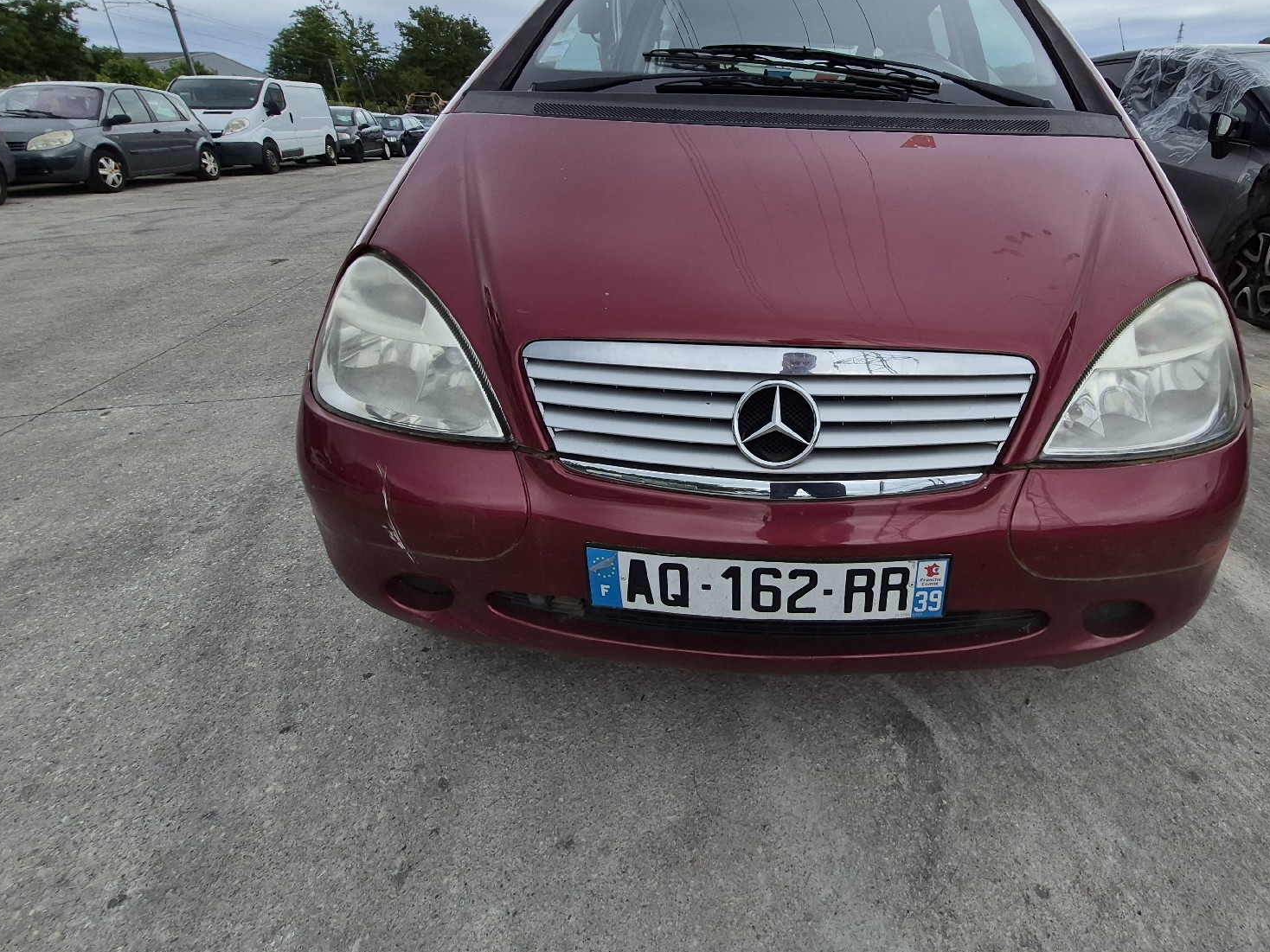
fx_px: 624
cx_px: 803
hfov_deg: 89.0
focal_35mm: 17
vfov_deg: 74.1
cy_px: 391
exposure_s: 1/1429
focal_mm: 1.74
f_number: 2.2
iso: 40
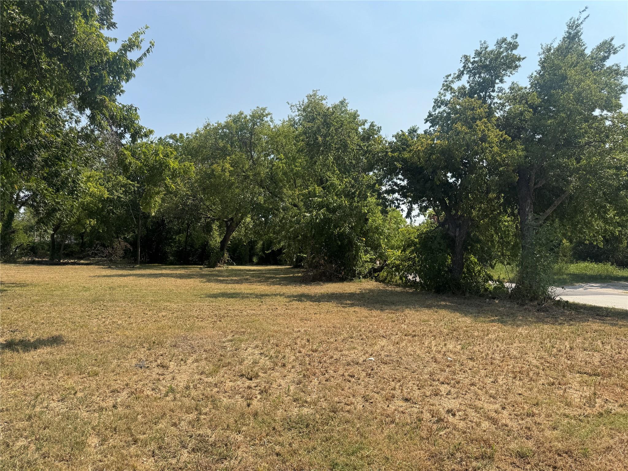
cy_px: 236
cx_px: 314
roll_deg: -1.5
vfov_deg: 56.8
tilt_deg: +1.1
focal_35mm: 24
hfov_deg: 71.6
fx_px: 435
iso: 80
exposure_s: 1/3802
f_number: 1.78
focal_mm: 6.76
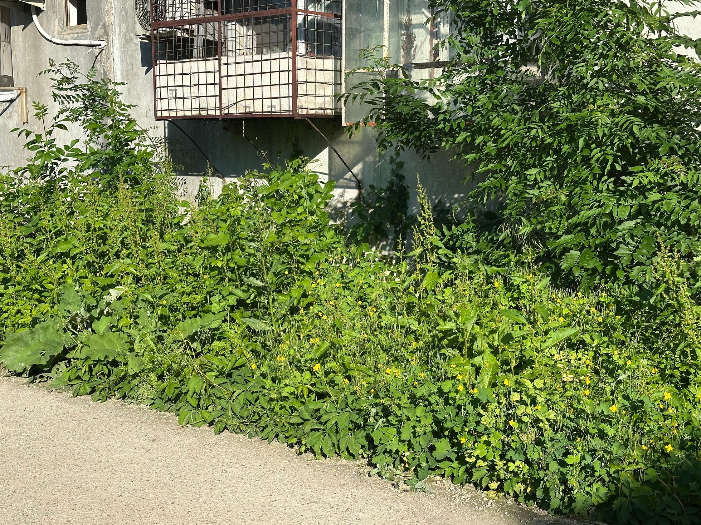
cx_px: 357
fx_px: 992
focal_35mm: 49
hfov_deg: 38.9
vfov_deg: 29.7
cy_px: 262
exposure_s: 1/2809
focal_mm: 6.86
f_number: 1.78
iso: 64
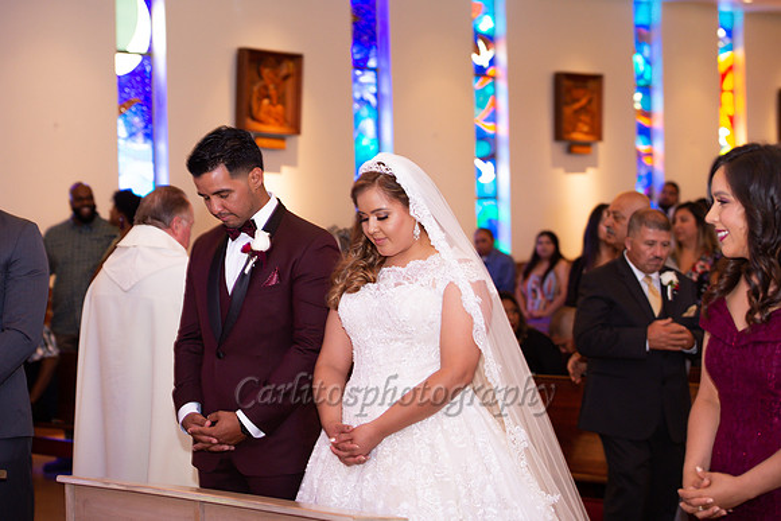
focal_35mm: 85
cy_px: 260
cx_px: 390
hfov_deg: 23.9
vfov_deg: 16.1
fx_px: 1846
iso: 1250
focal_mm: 85
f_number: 4.5
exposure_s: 1/60
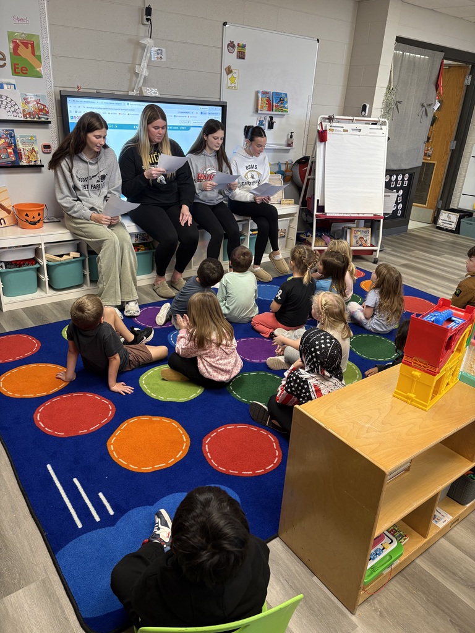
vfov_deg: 67.3
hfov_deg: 53.1
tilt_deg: -22.6
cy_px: 316
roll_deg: -3.9
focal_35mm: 26
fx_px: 476
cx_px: 238
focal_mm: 5.96
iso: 160
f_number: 1.6
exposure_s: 1/60
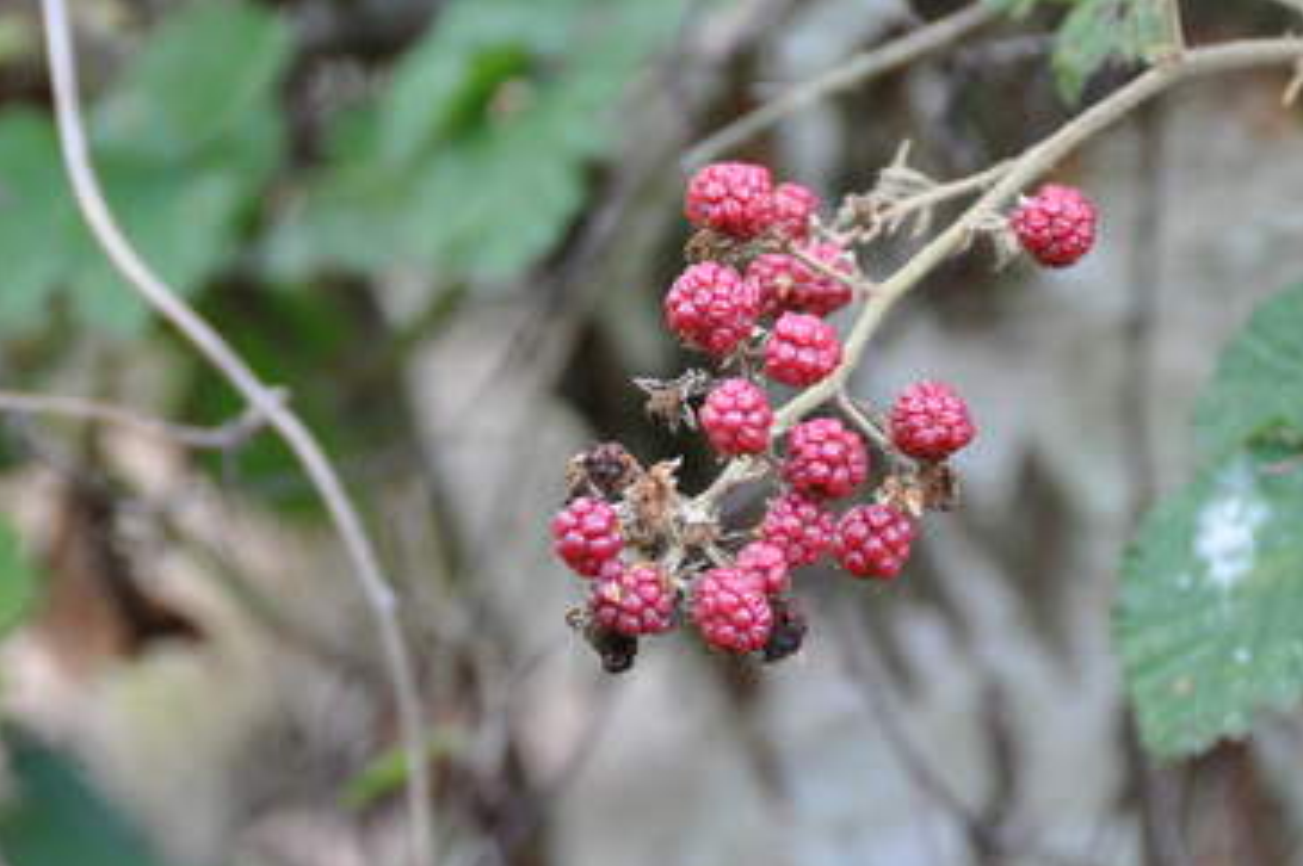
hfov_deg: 3.9
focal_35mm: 527
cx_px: 508
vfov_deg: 2.6
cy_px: 614
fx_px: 19057
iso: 200
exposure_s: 1/25
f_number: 5.6
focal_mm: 200
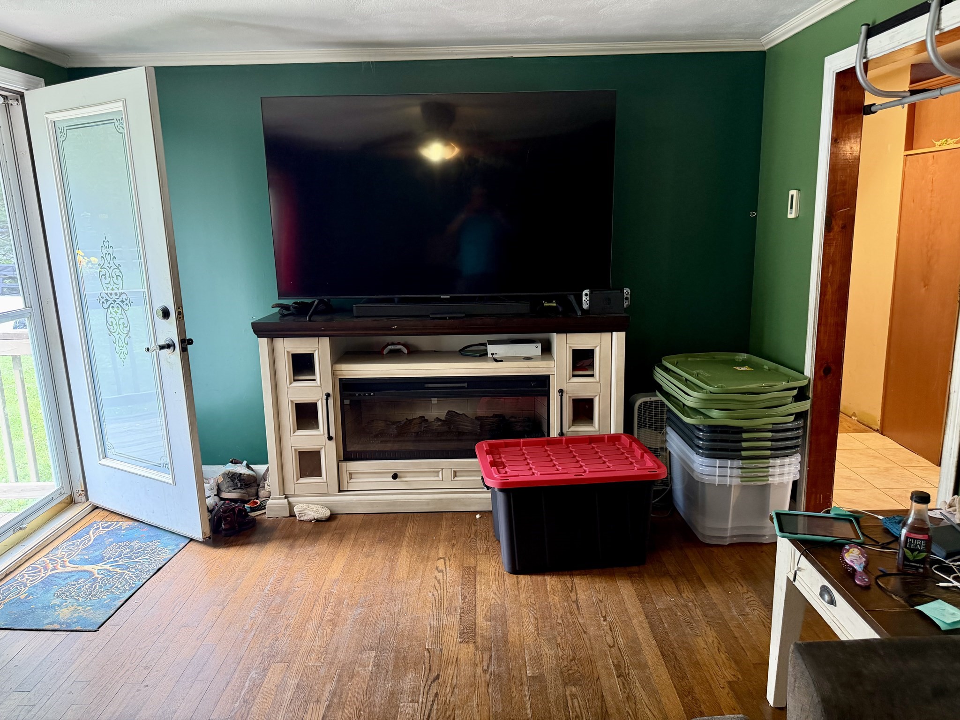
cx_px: 480
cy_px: 360
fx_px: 666
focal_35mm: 24
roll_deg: +1.9
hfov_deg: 71.6
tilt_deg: -12.9
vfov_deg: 56.8
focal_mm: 6.76
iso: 400
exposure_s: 1/60
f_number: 1.78
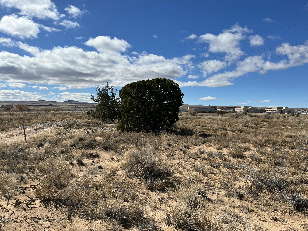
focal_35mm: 26
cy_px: 116
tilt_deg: -0.5
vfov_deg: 53.1
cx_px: 154
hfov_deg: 67.3
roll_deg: -1.2
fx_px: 231
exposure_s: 1/6173
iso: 50
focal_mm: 5.1
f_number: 1.6
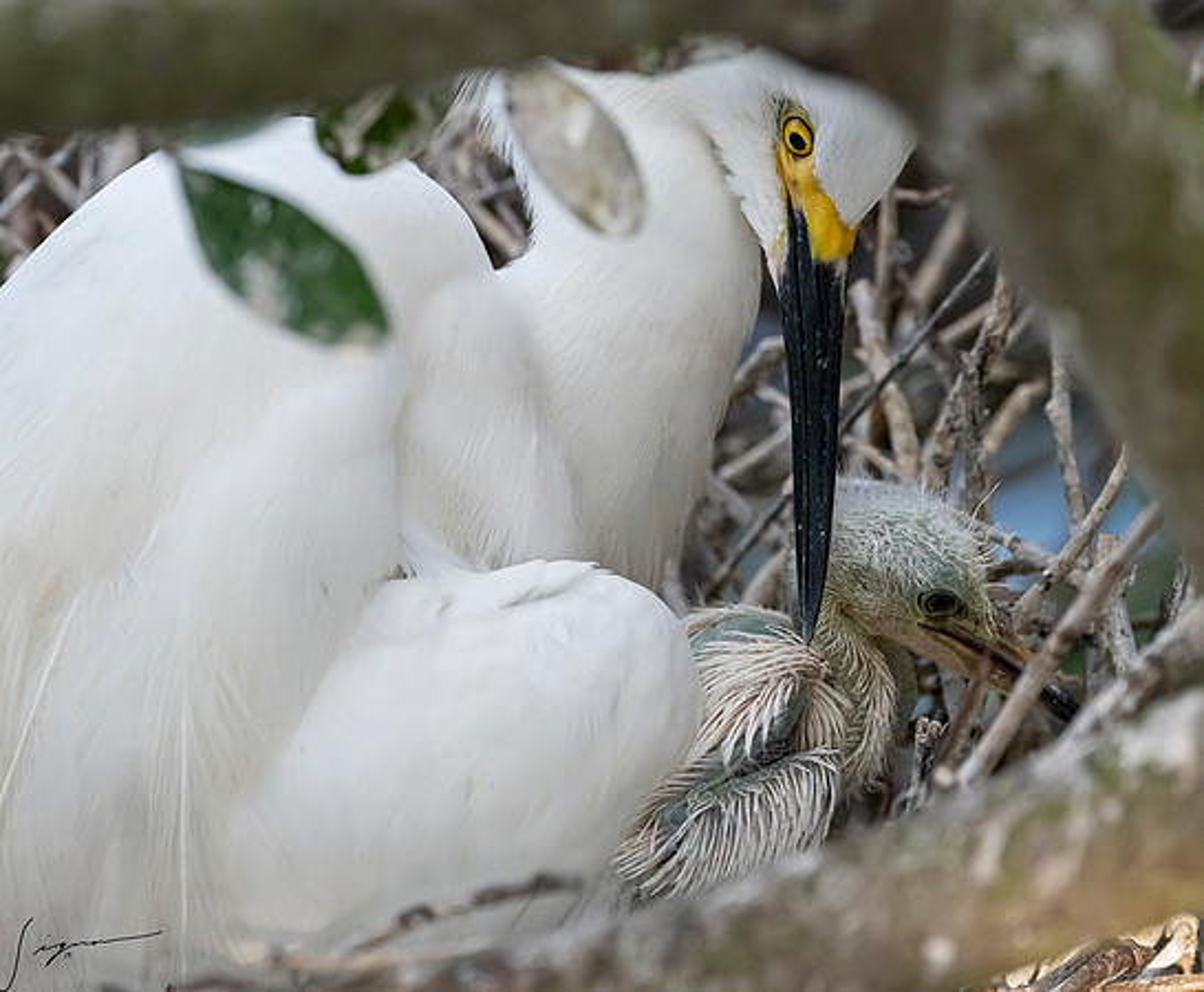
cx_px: 453
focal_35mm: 513
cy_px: 367
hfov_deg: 3.7
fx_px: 18503
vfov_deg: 3.1
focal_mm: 350
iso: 2000
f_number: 7.1
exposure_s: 1/2000
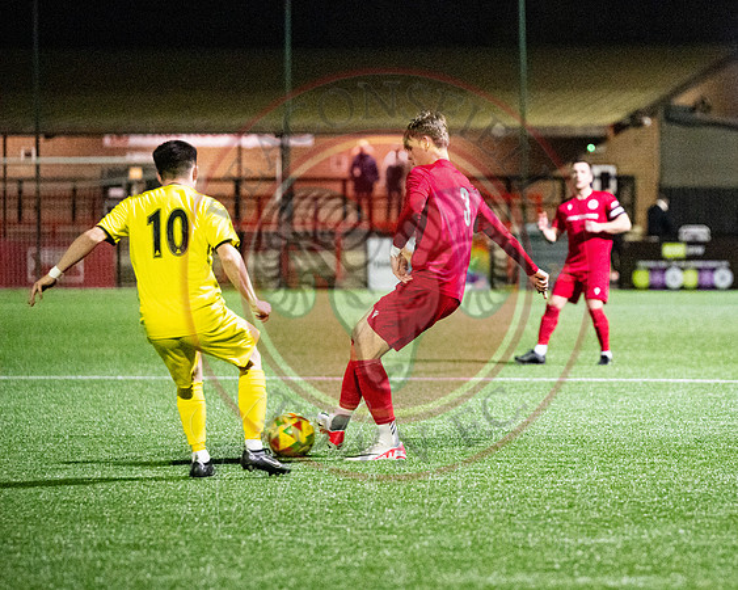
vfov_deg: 7.2
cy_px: 320
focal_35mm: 214
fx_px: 4683
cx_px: 625
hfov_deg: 9.0
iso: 8000
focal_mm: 135
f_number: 2.8
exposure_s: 1/1000
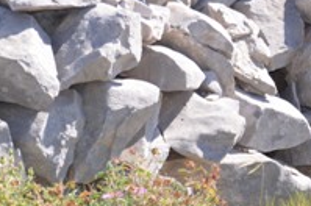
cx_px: 22
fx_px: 2337
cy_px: -194
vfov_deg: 5.0
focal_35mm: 271
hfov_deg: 7.6
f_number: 4.8
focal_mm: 45
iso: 200
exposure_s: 1/200
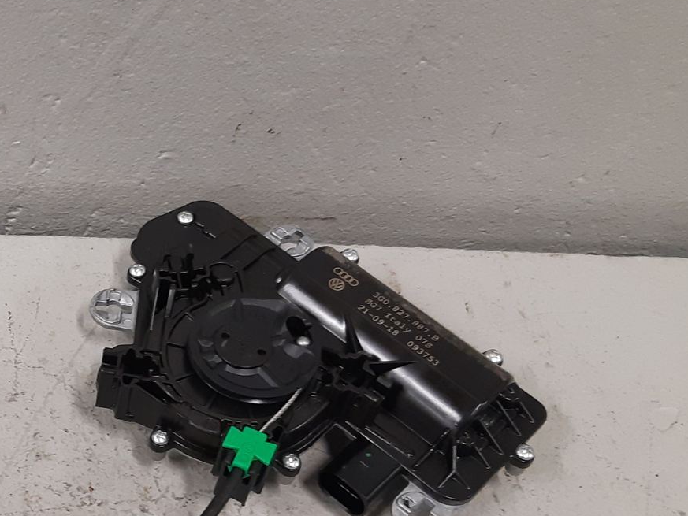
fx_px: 1213
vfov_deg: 23.9
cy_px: 366
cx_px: -8
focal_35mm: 61
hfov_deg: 29.5
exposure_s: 1/60
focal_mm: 3.93
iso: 200
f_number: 1.7
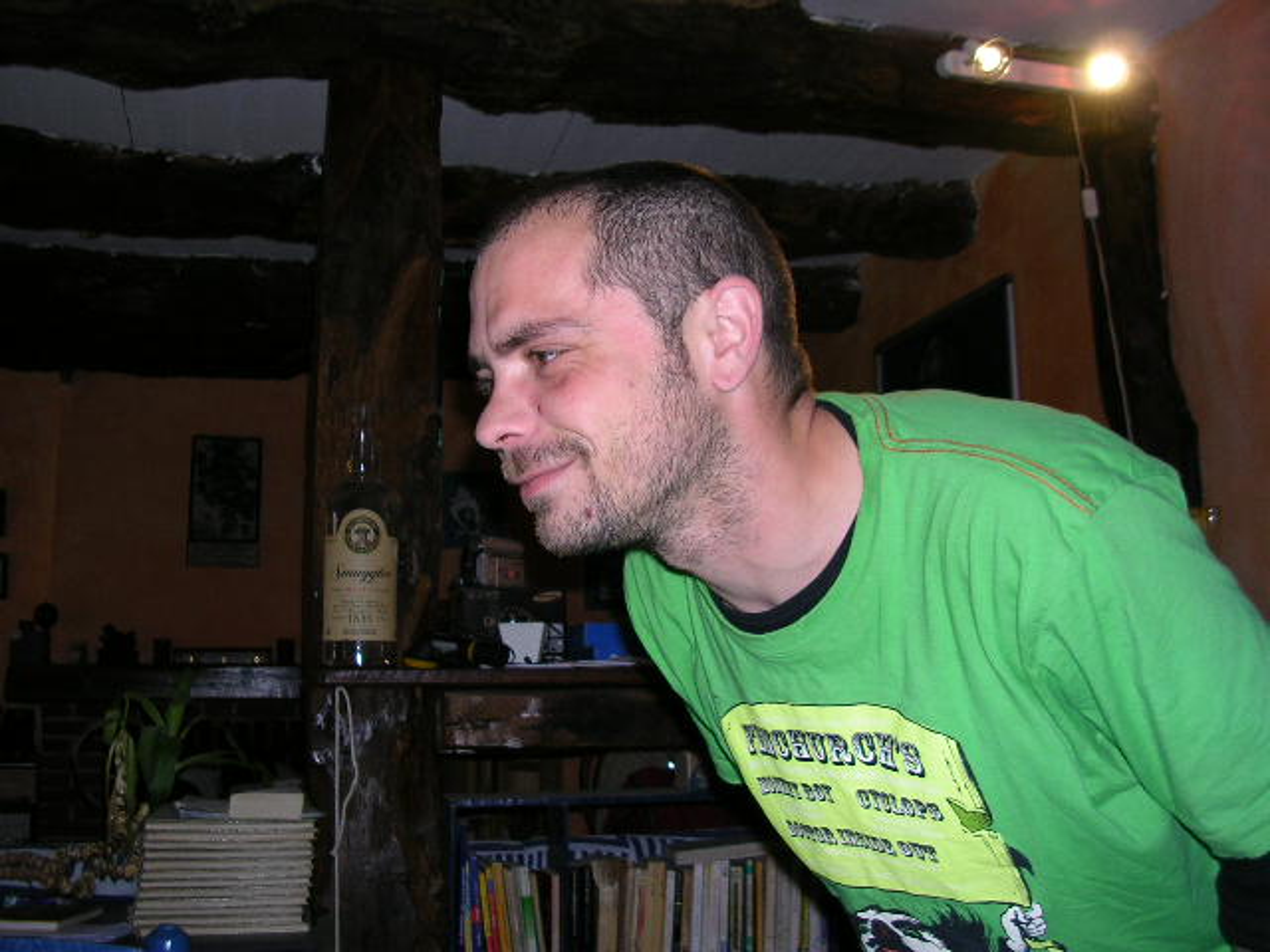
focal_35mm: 38
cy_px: 476
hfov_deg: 49.0
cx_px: 635
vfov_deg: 37.7
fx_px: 1394
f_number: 2.8
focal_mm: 5.8
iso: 50
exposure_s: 1/60.1
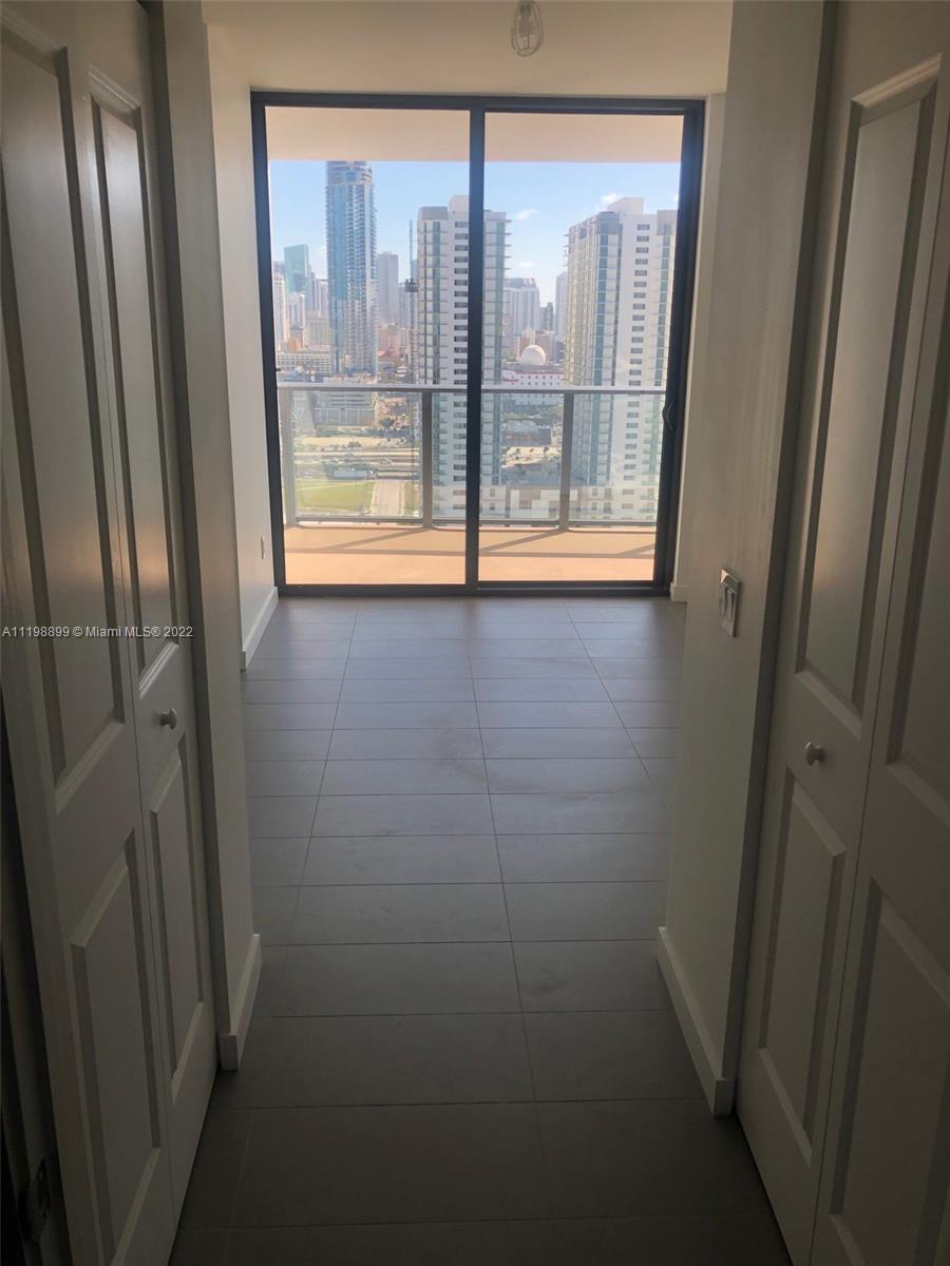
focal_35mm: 28
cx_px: 475
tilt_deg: -14.8
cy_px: 633
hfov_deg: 49.7
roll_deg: +0.5
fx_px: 1025
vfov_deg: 63.4
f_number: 1.8
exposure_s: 1/120
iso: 32
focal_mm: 4
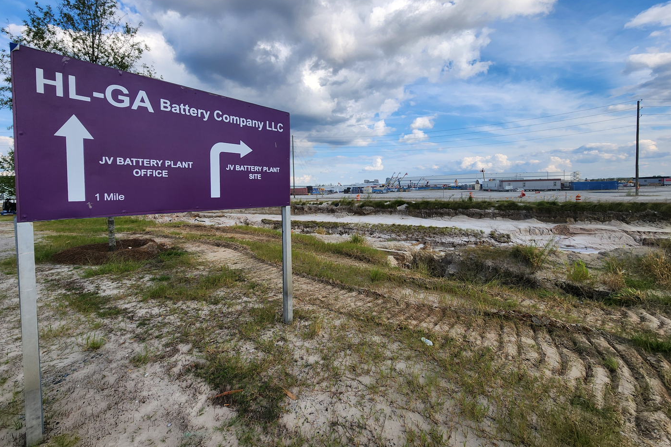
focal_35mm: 14
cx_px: 327
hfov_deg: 104.2
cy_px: 196
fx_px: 261
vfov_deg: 80.8
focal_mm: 2.2
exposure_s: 1/1505
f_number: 2.2
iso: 50
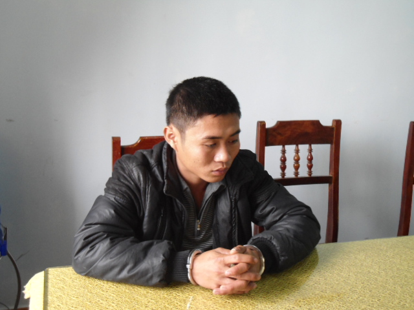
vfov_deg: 32.9
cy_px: 155
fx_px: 526
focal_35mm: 44
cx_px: 207
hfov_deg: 42.9
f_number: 3.5
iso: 400
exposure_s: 1/30
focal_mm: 7.9
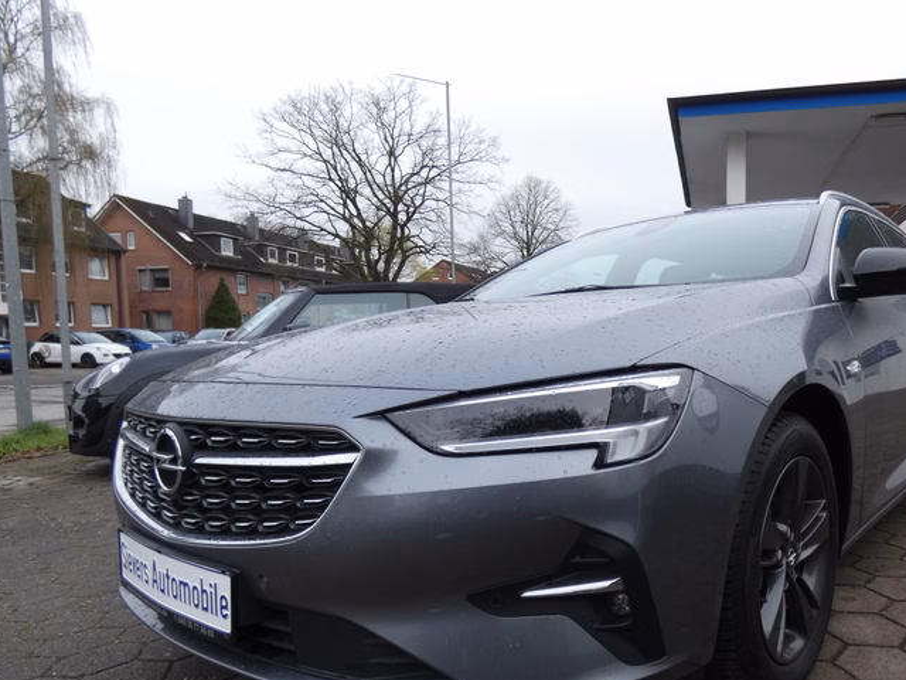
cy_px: 401
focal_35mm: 25
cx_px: 559
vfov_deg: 54.6
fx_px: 654
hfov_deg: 68.4
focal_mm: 3.6
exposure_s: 1/160
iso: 80
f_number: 2.8
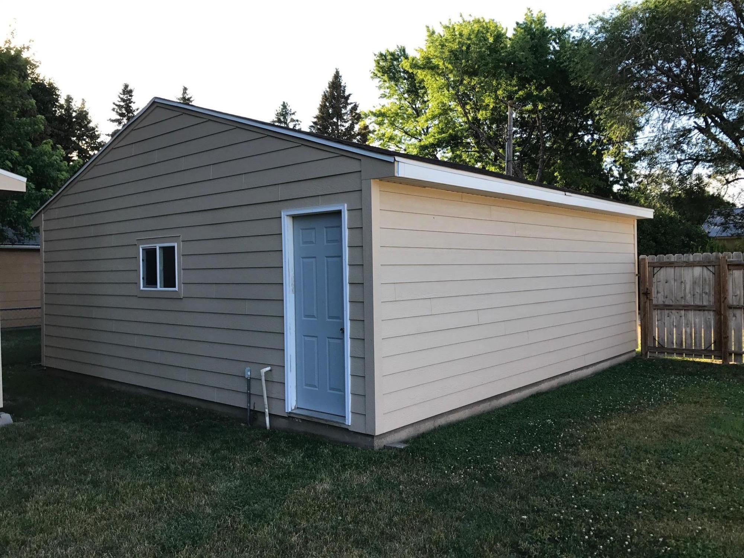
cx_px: 372
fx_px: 602
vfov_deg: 49.7
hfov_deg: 63.4
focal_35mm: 28
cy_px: 279
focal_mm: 3.99
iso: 20
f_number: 1.8
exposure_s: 1/383
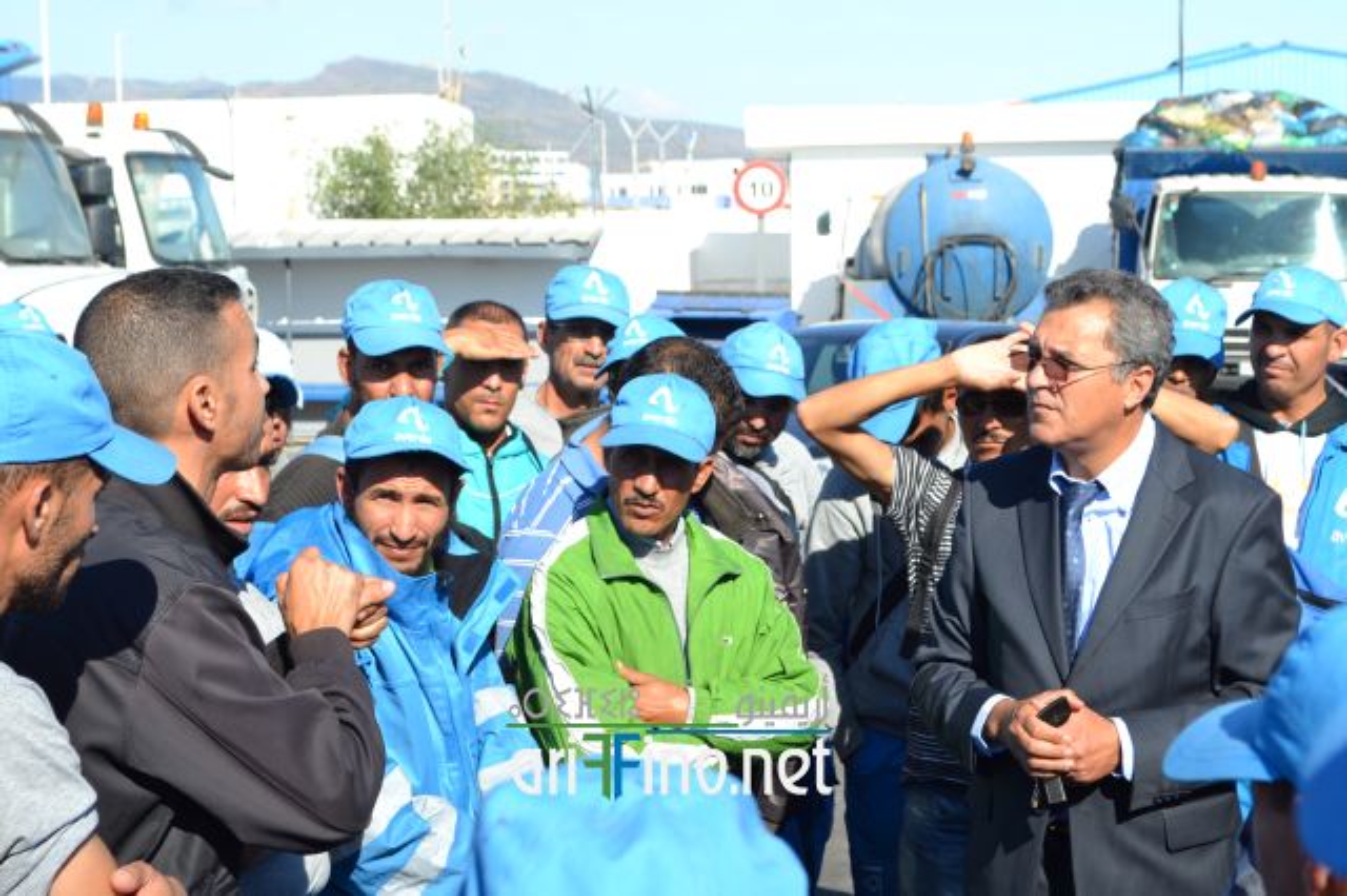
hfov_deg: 28.1
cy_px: 448
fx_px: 2692
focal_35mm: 72
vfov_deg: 18.9
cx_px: 674
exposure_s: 1/320
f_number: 9
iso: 100
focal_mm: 48
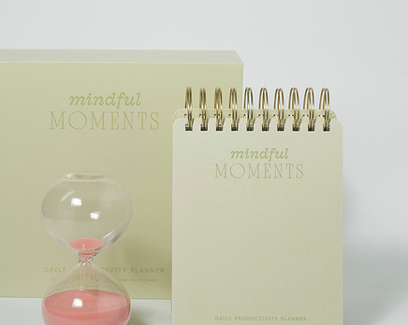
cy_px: 203
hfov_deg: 21.9
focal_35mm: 87
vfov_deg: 17.6
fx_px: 1050
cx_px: 132
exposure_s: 1/200
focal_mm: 50
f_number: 9
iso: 200
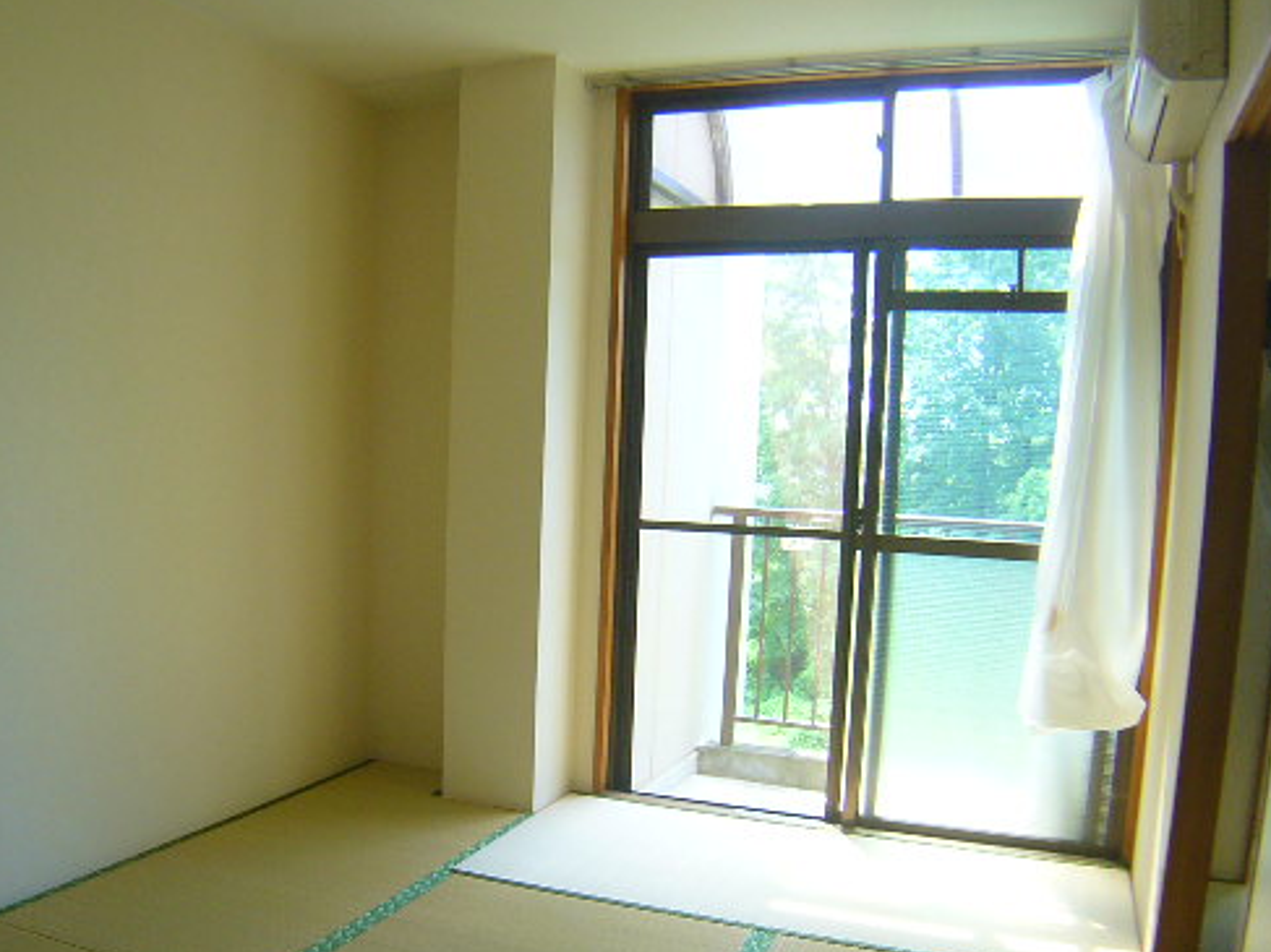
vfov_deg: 31.4
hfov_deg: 41.2
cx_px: 598
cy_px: 589
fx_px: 1689
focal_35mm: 46
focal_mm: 5.8
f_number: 2.8
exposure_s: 1/50
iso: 100
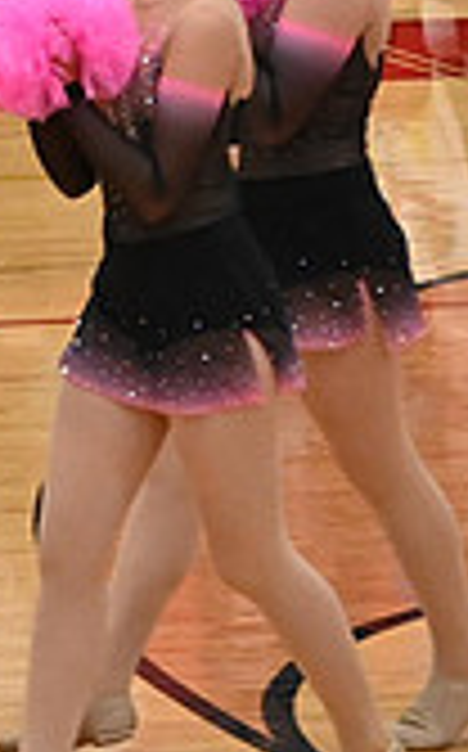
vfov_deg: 3.5
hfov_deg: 2.2
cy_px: 187
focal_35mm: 596
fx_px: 12194
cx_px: -814
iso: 8000
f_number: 4
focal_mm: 112
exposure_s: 1/400
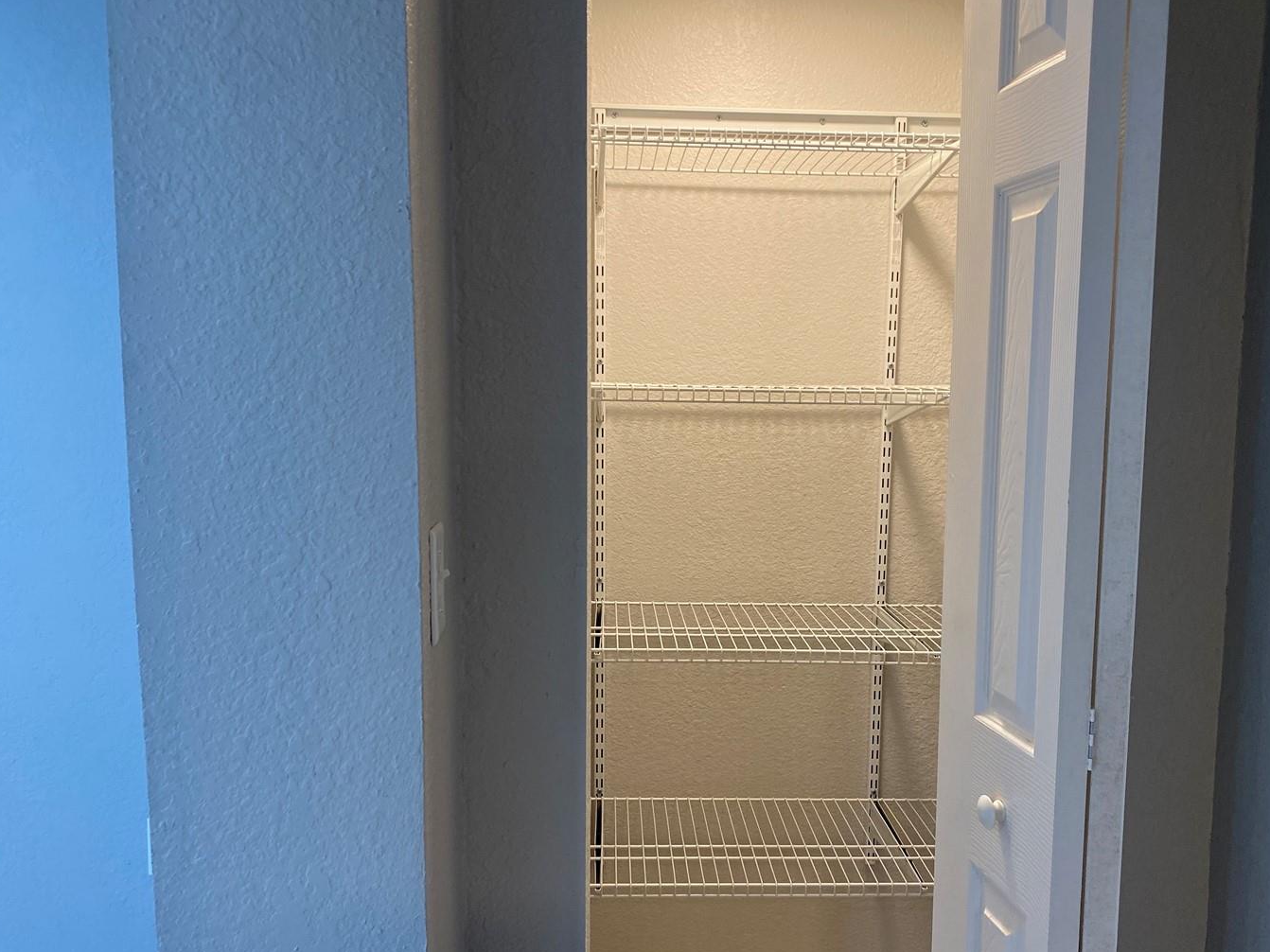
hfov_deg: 58.3
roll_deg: -0.4
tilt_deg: -6.5
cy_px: 502
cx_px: 683
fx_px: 1137
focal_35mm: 31
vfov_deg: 45.4
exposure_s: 1/60
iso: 80
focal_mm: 4.25
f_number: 1.8
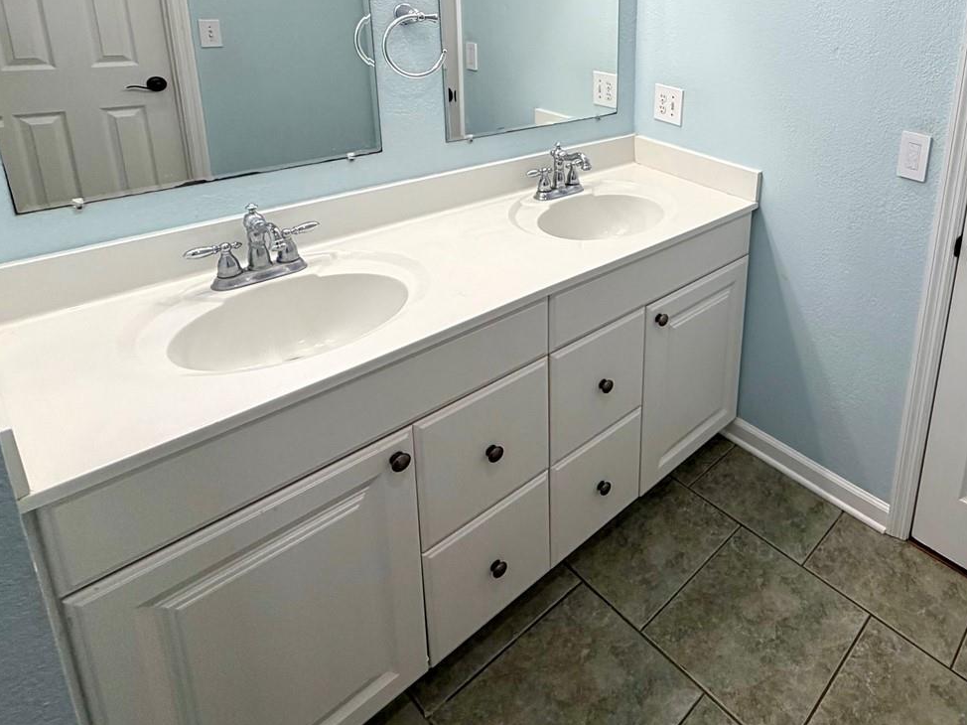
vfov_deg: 54.9
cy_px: 147
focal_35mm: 23
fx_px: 642
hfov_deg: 68.4
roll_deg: -3.4
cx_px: 743
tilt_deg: -13.5
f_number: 2.2
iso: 64
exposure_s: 1/120
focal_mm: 2.22
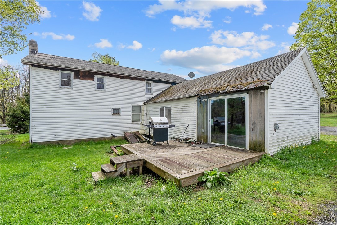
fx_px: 150
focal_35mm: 16
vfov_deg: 73.7
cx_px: 168
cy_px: 112
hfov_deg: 96.7
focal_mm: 16
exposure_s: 1/400
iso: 200
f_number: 9
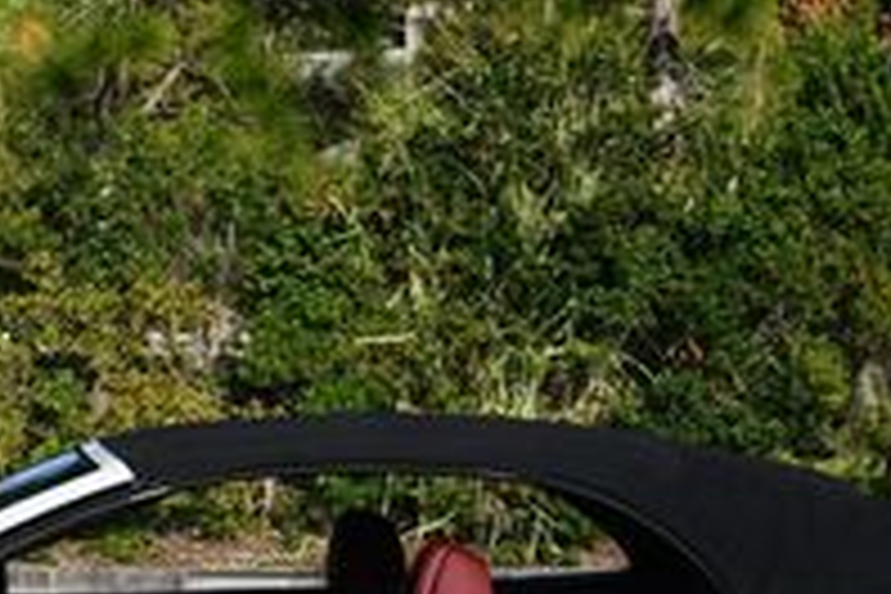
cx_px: 202
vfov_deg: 8.2
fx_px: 4158
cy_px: 382
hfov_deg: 12.2
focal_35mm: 168
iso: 100
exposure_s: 1/320
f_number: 8
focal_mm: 26
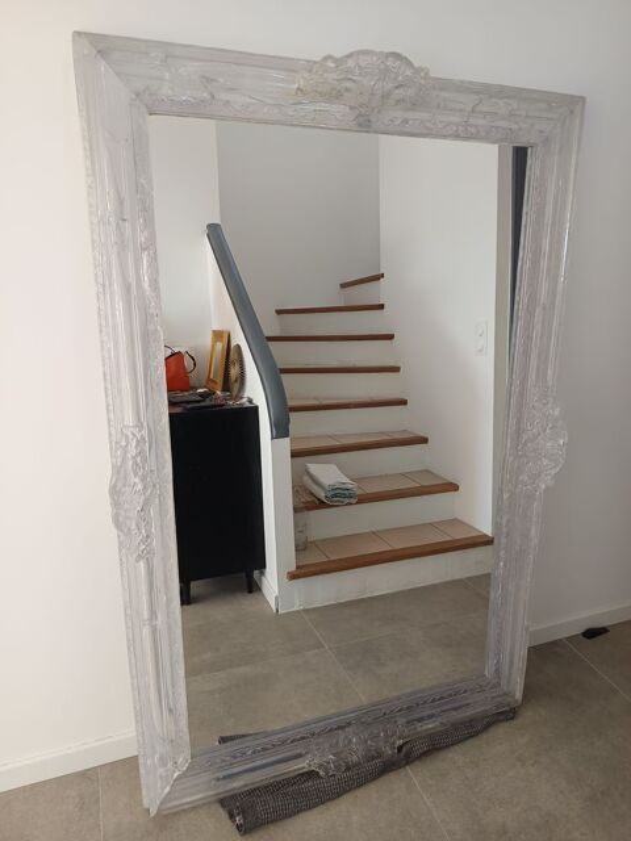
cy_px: 420
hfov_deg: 56.8
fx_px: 583
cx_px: 316
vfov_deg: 71.6
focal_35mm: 24
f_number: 1.7
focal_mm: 5.31
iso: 526
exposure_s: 1/50
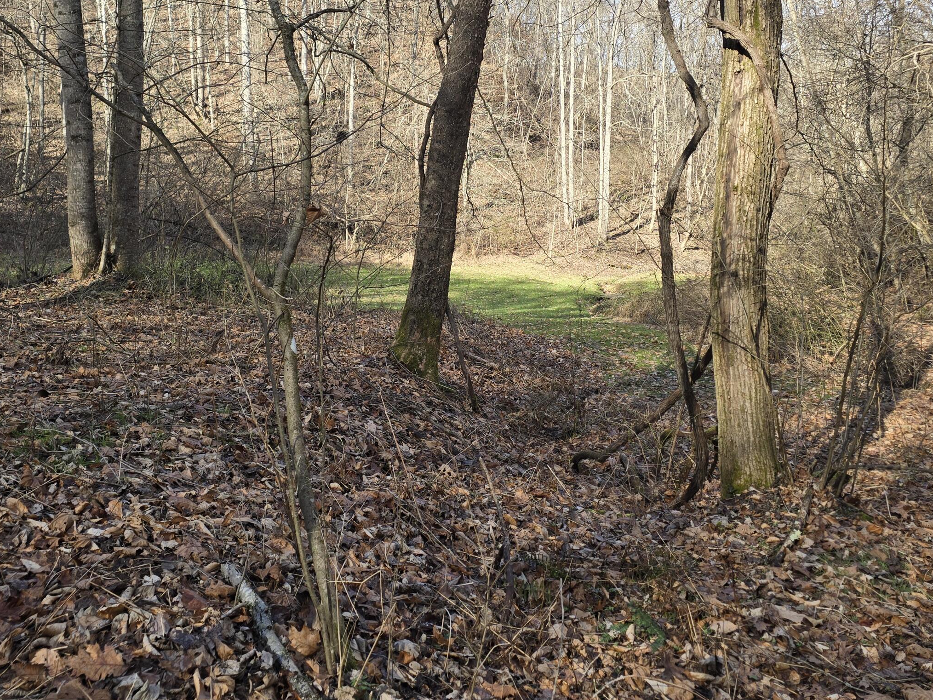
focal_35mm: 34
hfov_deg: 53.9
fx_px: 916
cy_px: 200
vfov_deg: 40.9
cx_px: 420
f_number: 1.7
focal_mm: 6.3
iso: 12
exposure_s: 1/212
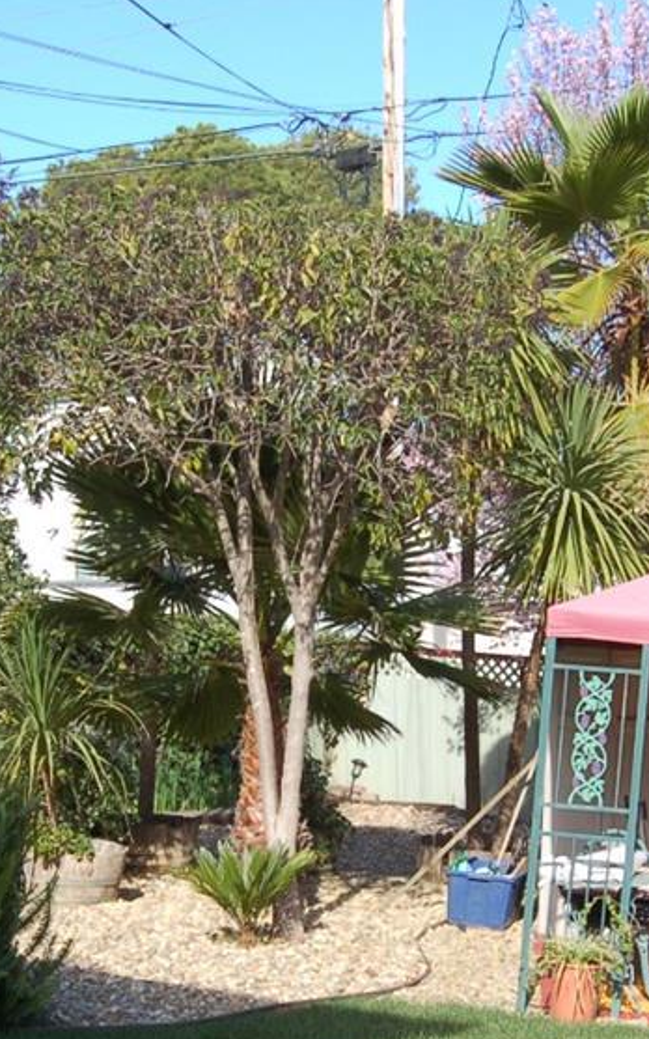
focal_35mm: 74
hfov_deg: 17.6
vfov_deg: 27.6
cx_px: 315
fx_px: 2095
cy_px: 708
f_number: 7.1
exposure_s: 1/200
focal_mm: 18
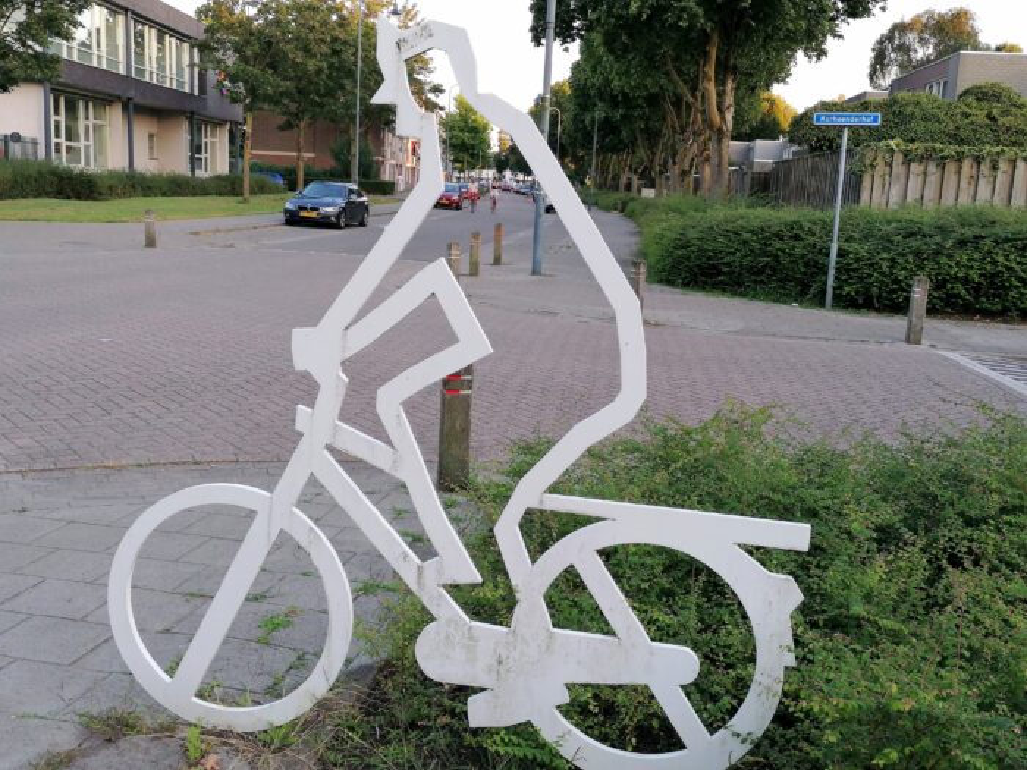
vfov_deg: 36.8
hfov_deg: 47.9
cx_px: 514
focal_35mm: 39
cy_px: 385
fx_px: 1157
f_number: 1.8
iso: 50
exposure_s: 1/107
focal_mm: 4.75
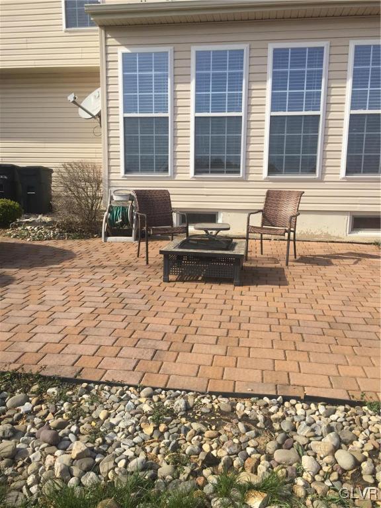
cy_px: 254
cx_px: 190
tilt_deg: -9.3
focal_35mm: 29
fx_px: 426
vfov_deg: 61.7
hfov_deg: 48.2
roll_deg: +1.2
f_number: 2.2
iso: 32
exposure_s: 1/1721
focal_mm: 4.15
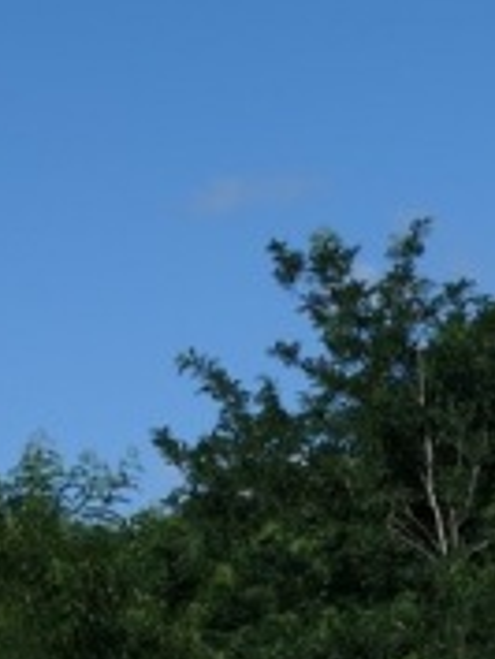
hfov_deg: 7.8
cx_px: 499
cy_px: 1359
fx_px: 3618
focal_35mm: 190
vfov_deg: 9.6
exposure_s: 1/1600
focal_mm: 14.2
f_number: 4
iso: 125
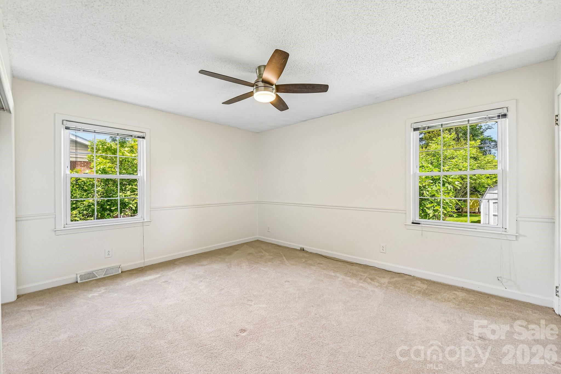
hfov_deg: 104.3
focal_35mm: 14
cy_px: 187
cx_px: 280
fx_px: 218
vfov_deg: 81.2
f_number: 8
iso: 200
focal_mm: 14
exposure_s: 1/20
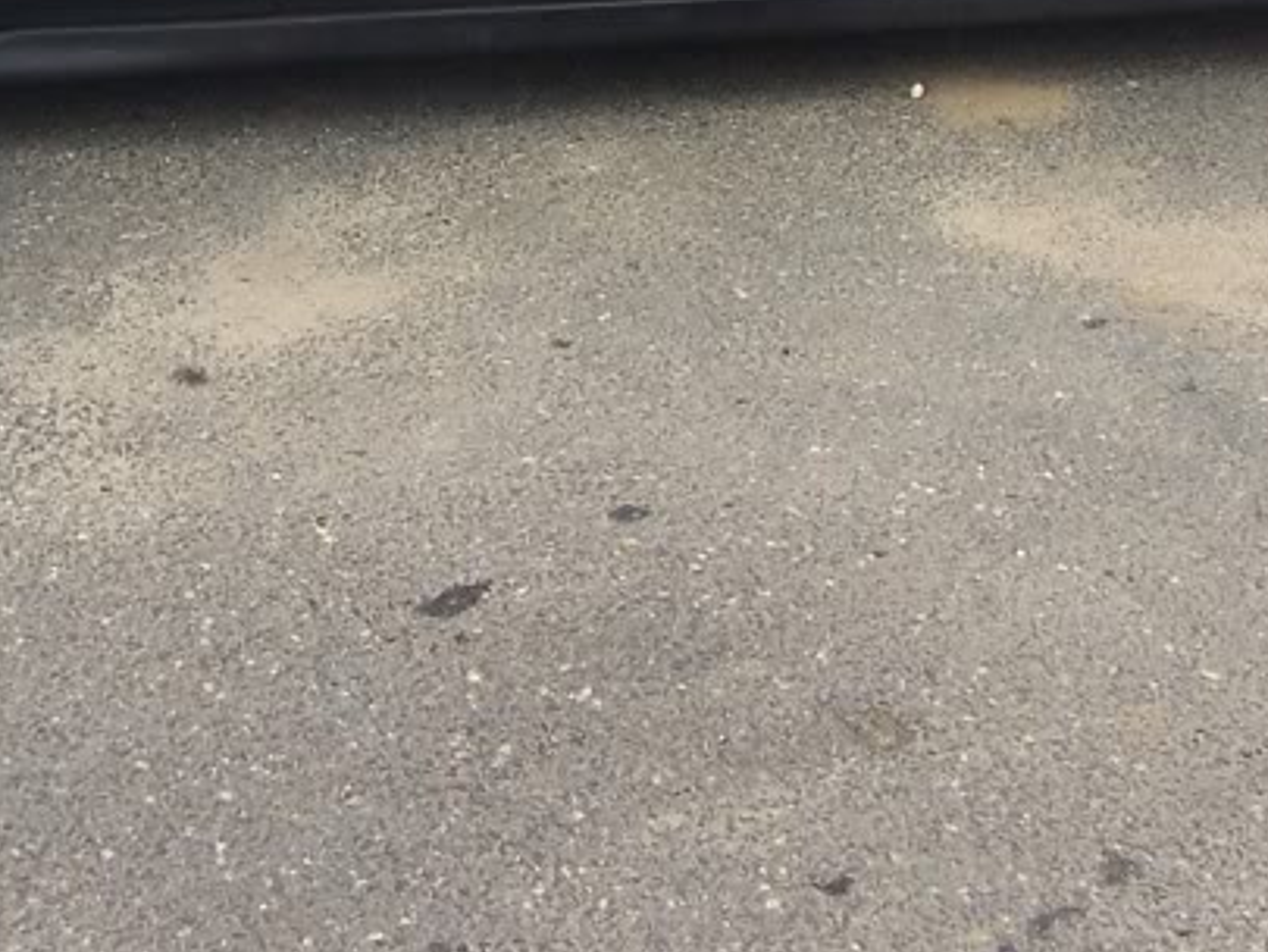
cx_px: 567
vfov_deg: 14.9
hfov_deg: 20.4
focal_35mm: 96
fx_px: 3518
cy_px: -197
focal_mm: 6.3
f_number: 2.8
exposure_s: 1/250
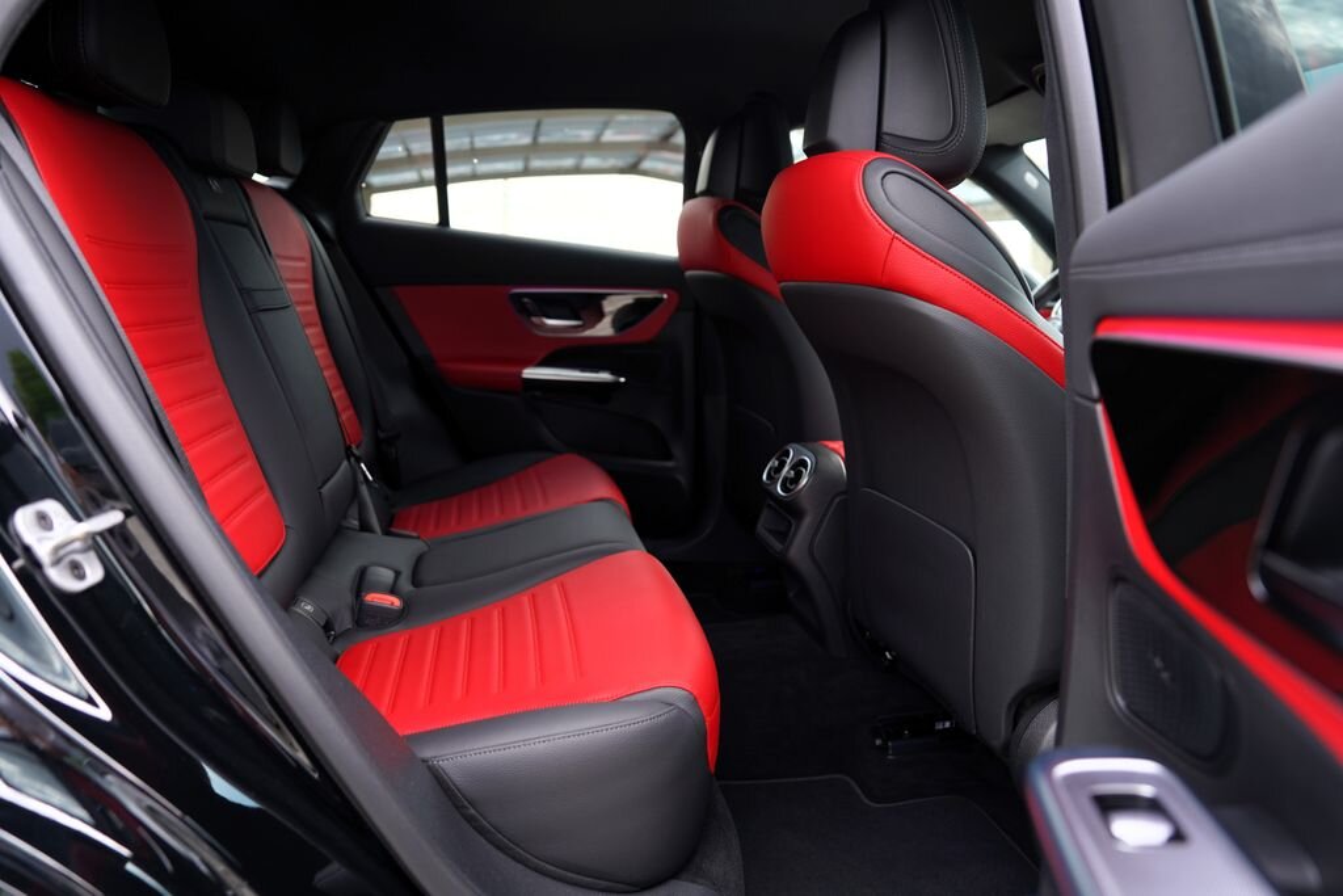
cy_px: 448
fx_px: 895
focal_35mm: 24
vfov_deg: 53.1
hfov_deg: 73.7
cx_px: 672
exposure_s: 1/40
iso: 100
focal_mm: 24
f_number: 3.2
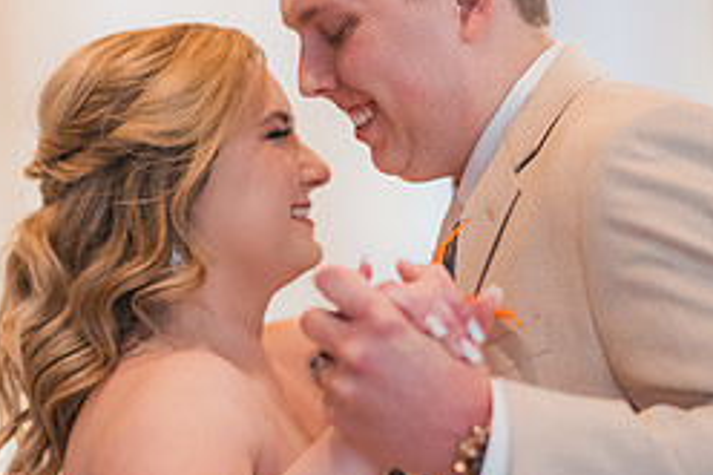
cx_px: 224
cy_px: 269
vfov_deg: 11.7
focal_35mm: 117
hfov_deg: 17.4
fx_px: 2316
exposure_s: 1/1000
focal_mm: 50
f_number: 1.4
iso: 1250
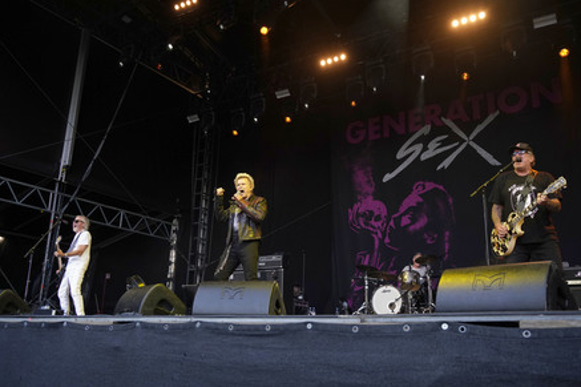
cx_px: 288
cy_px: 190
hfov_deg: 58.7
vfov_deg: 41.1
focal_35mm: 32
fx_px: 516
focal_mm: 31
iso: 1600
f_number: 5.6
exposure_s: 1/320
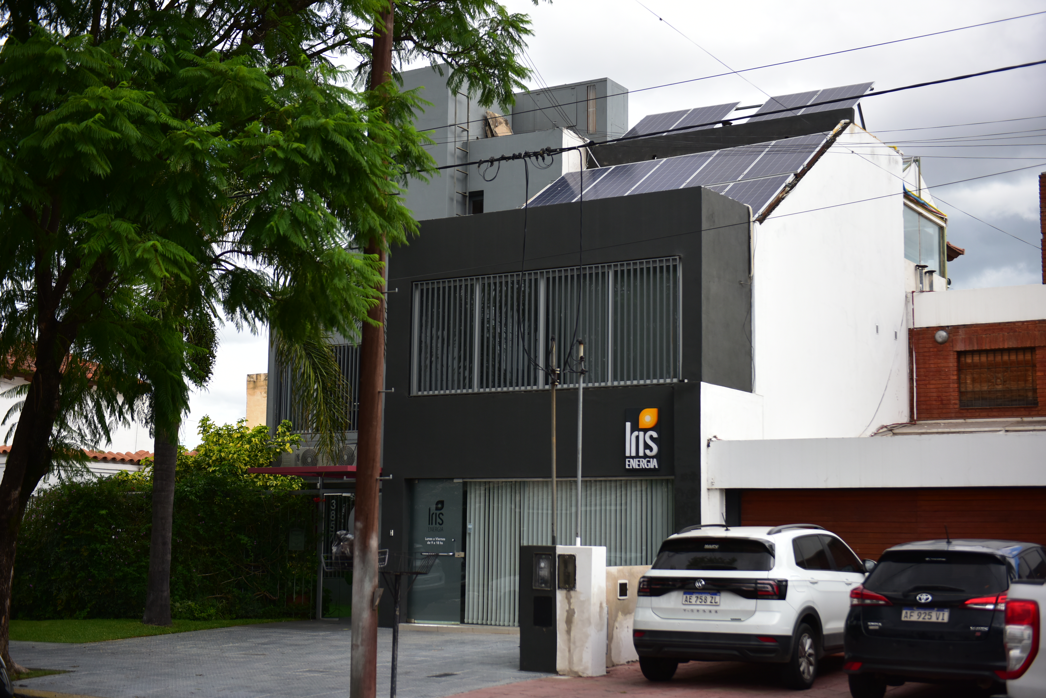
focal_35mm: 50
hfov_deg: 39.6
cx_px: 523
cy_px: 349
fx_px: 1453
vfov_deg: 27.0
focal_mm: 50
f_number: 3.2
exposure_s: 1/3200
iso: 500
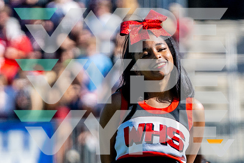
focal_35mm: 765
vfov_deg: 1.8
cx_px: 168
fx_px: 5185
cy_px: 209
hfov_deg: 2.7
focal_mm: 200
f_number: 2.8
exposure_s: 1/2500
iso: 400
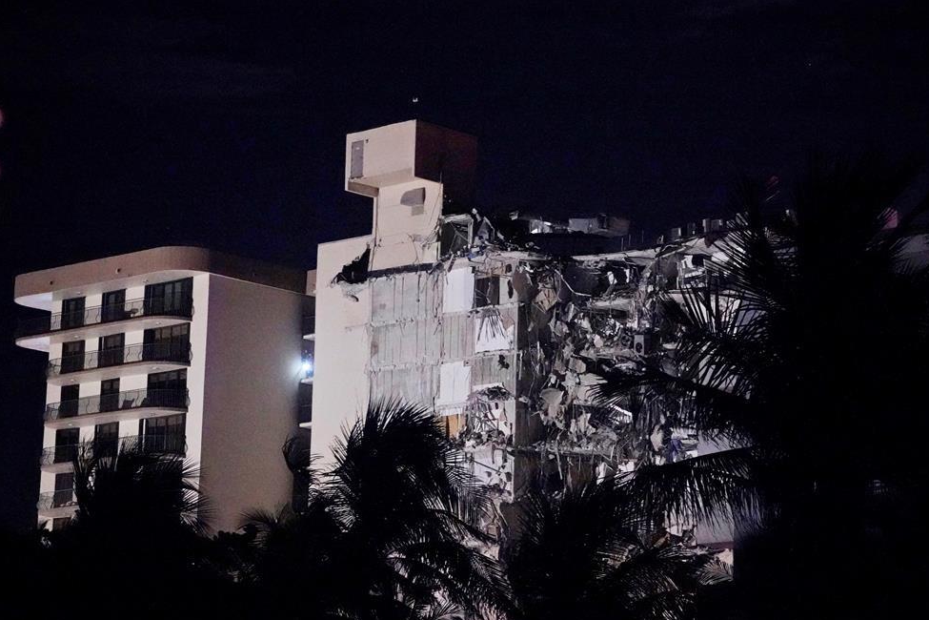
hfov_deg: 19.5
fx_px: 2709
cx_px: 484
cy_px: 325
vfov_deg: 13.0
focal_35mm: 105
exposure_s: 1/160
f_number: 4.5
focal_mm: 100
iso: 25600
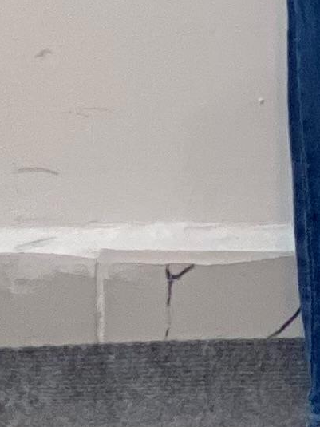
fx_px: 4834
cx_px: 452
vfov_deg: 4.8
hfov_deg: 3.8
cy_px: -890
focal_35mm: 392
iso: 80
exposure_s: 1/100
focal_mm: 6
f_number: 2
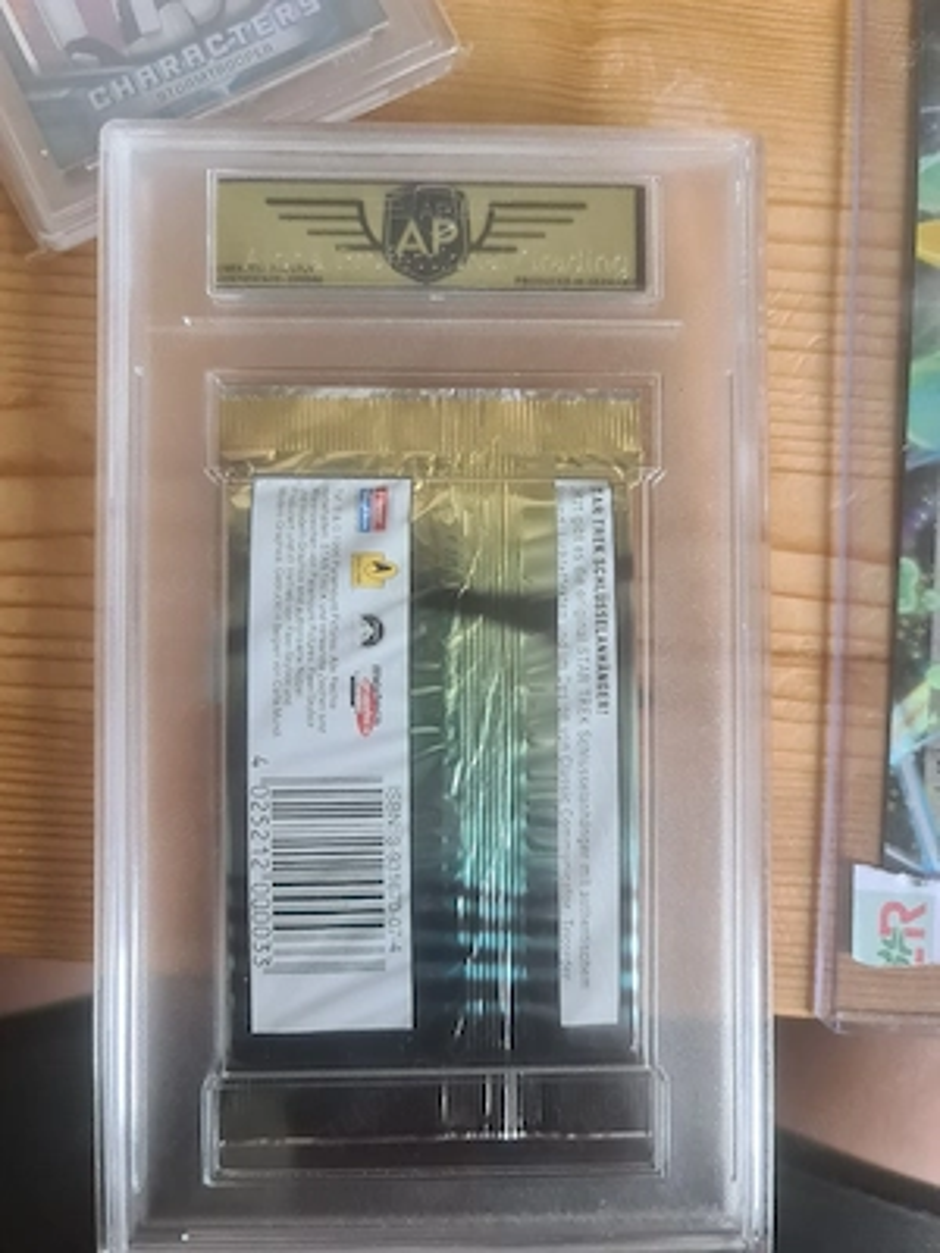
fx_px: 905
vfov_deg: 69.4
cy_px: 626
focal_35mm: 25
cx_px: 470
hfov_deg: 54.9
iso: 800
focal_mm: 7
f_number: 1.8
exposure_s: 1/100
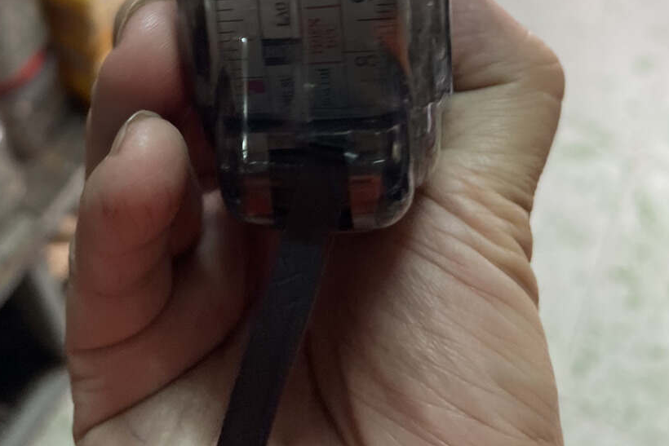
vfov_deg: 26.8
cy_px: -73
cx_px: 276
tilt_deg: -46.7
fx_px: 836
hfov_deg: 43.4
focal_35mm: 45
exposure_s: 1/50
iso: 160
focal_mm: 5.1
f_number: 1.6
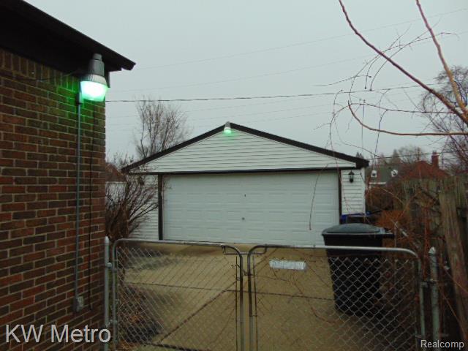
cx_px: 234
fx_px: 338
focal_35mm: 25
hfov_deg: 69.4
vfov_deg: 54.9
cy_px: 176
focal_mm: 4.5
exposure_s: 1/640
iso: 200
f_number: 3
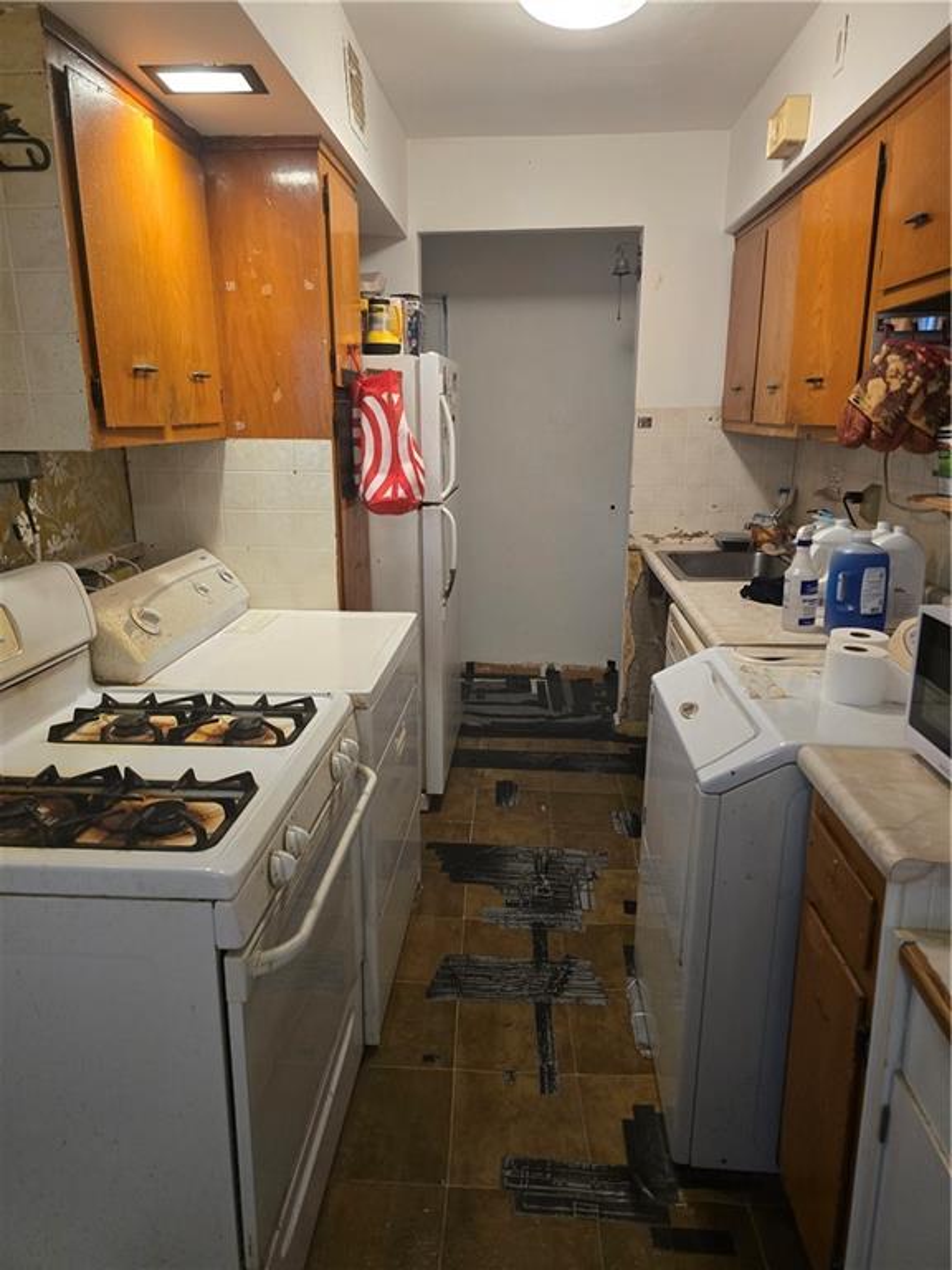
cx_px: 476
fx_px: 843
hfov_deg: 58.9
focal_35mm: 23
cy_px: 635
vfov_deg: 73.9
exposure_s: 1/60
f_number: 1.7
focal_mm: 6.3
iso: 640
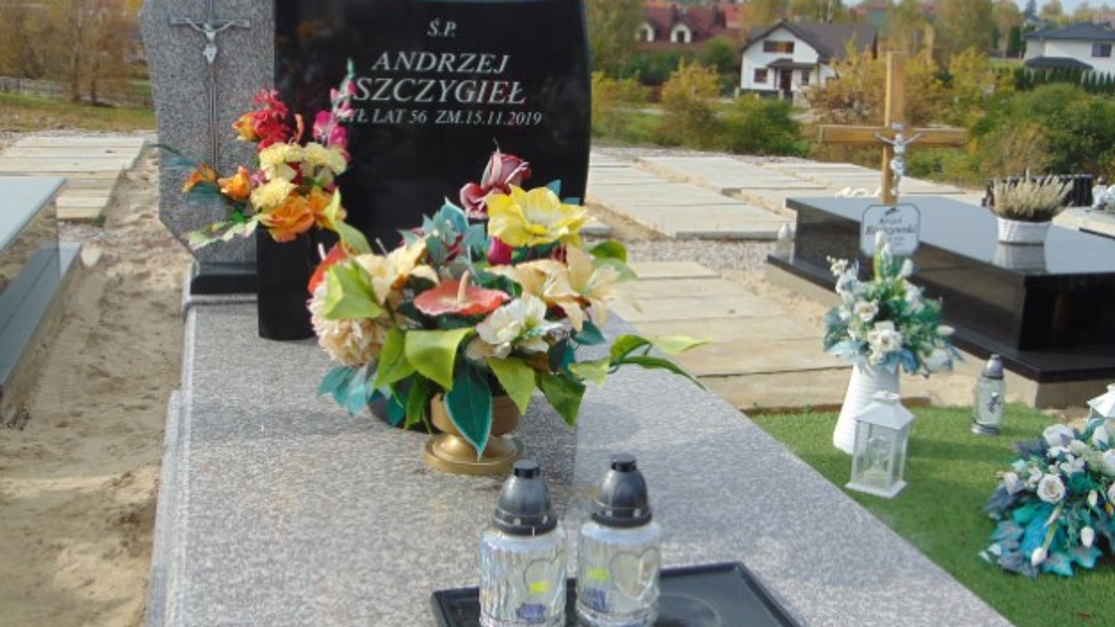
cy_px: 330
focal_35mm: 39
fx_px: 1153
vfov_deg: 30.4
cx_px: 561
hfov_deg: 51.6
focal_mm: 6.3
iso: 80
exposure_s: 1/1000
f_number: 3.2
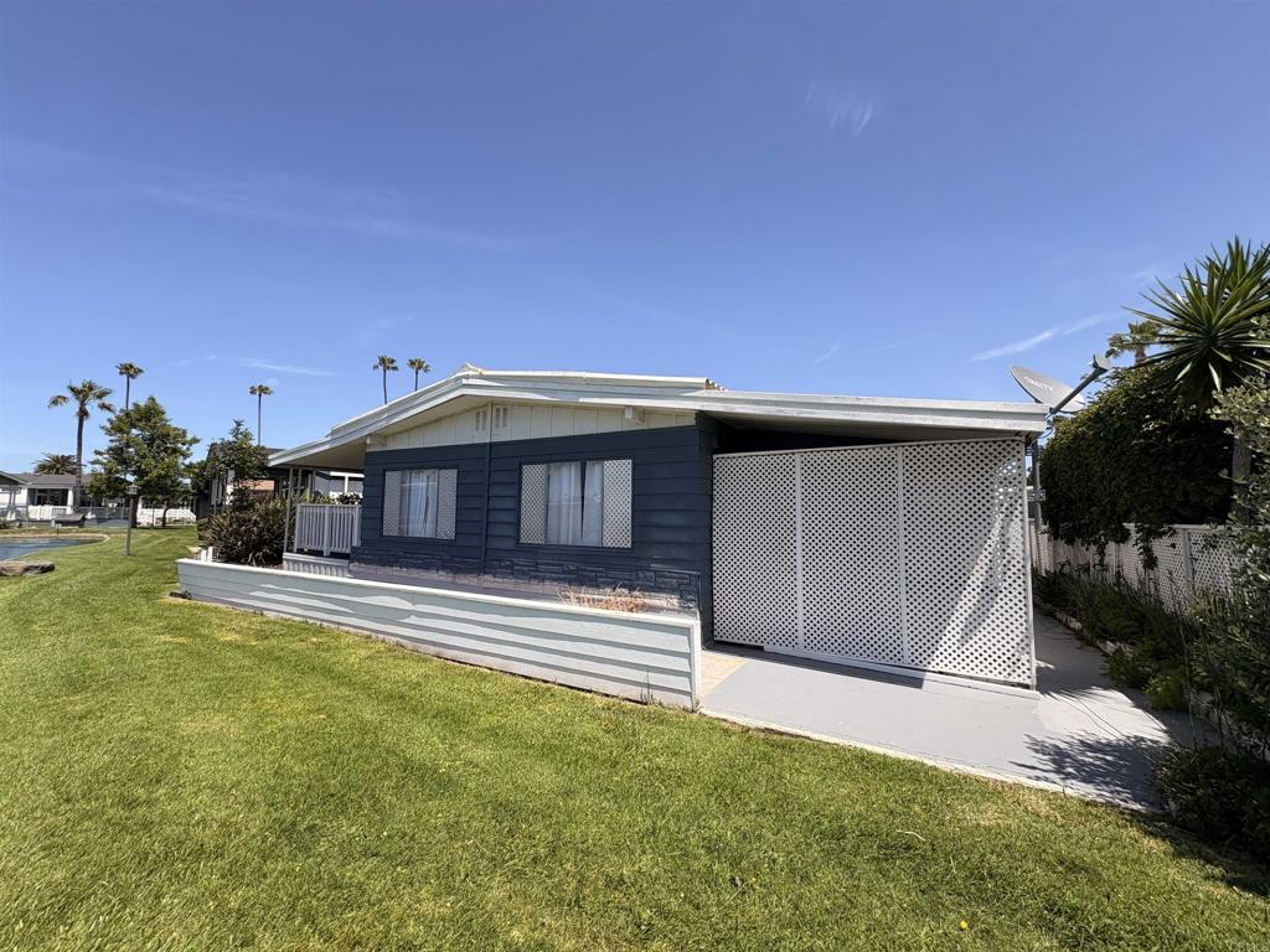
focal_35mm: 14
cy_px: 476
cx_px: 635
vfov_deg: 85.7
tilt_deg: +4.5
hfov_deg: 102.1
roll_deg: -0.1
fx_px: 514
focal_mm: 2.22
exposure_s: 1/1748
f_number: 2.2
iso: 50
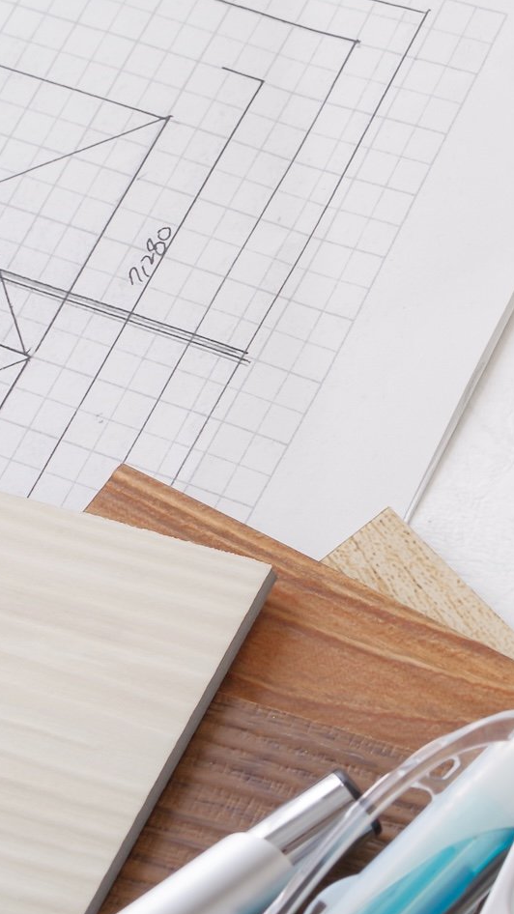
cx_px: 789
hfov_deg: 7.2
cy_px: 433
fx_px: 4023
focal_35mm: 166
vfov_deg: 13.0
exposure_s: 1/160
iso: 200
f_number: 11
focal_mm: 50
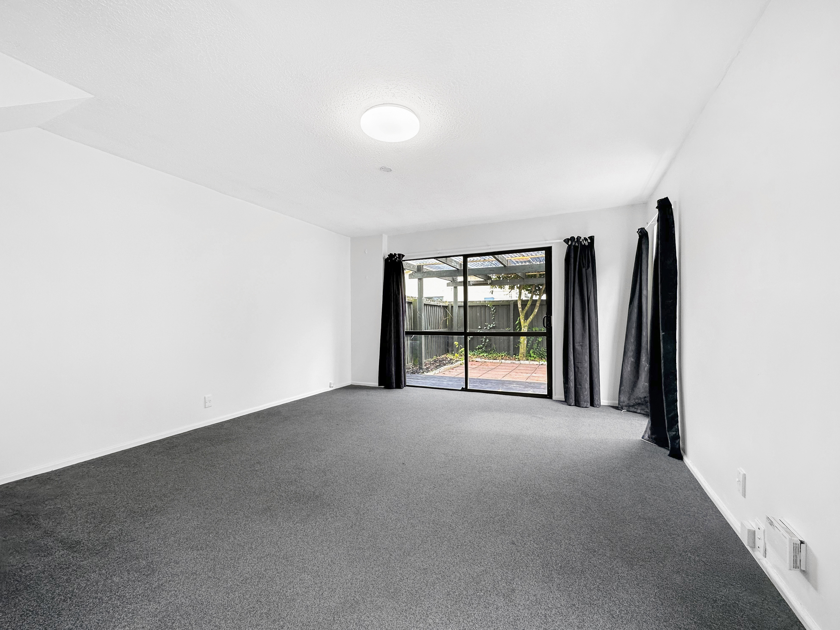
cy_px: 315
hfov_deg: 102.1
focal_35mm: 14
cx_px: 420
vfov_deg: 85.7
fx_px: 340
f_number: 2.2
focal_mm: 2.22
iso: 64
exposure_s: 1/99
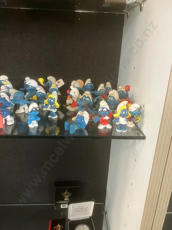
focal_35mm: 28
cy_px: 115
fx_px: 186
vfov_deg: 63.4
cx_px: 86
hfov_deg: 49.7
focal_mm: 3.99
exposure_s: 1/25
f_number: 1.8
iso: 320
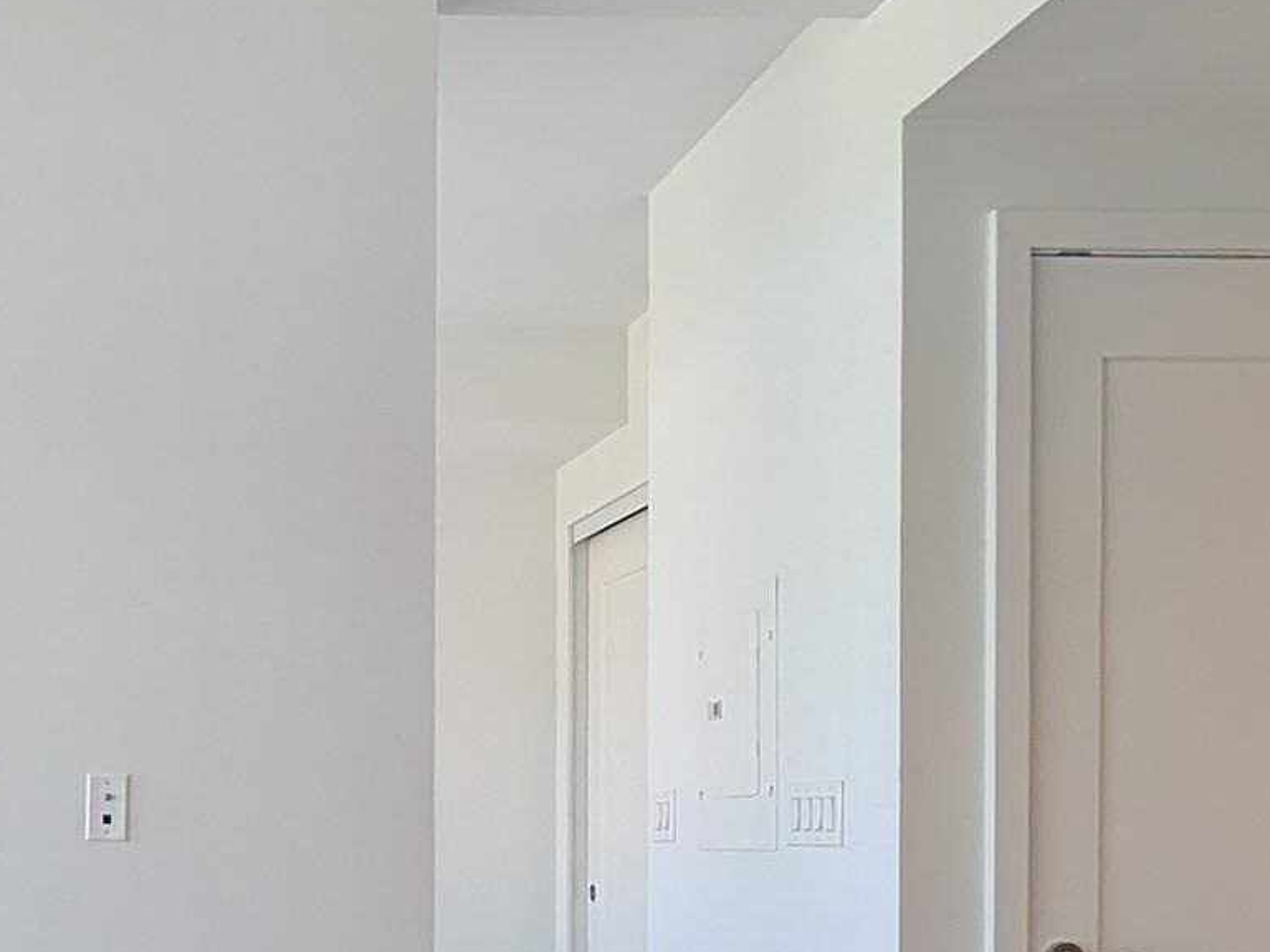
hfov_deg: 41.9
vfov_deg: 34.3
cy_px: 826
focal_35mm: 40
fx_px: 1468
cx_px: 61
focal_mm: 2.02
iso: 48
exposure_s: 1/672
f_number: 1.7
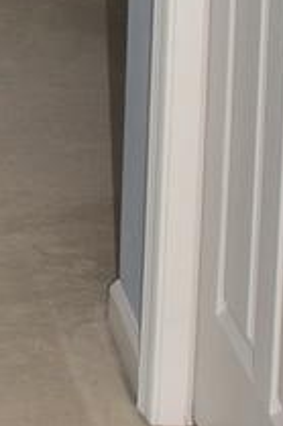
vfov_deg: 9.8
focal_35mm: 198
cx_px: -314
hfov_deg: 6.7
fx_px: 2338
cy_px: -383
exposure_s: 1/60
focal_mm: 18
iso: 200
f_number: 8
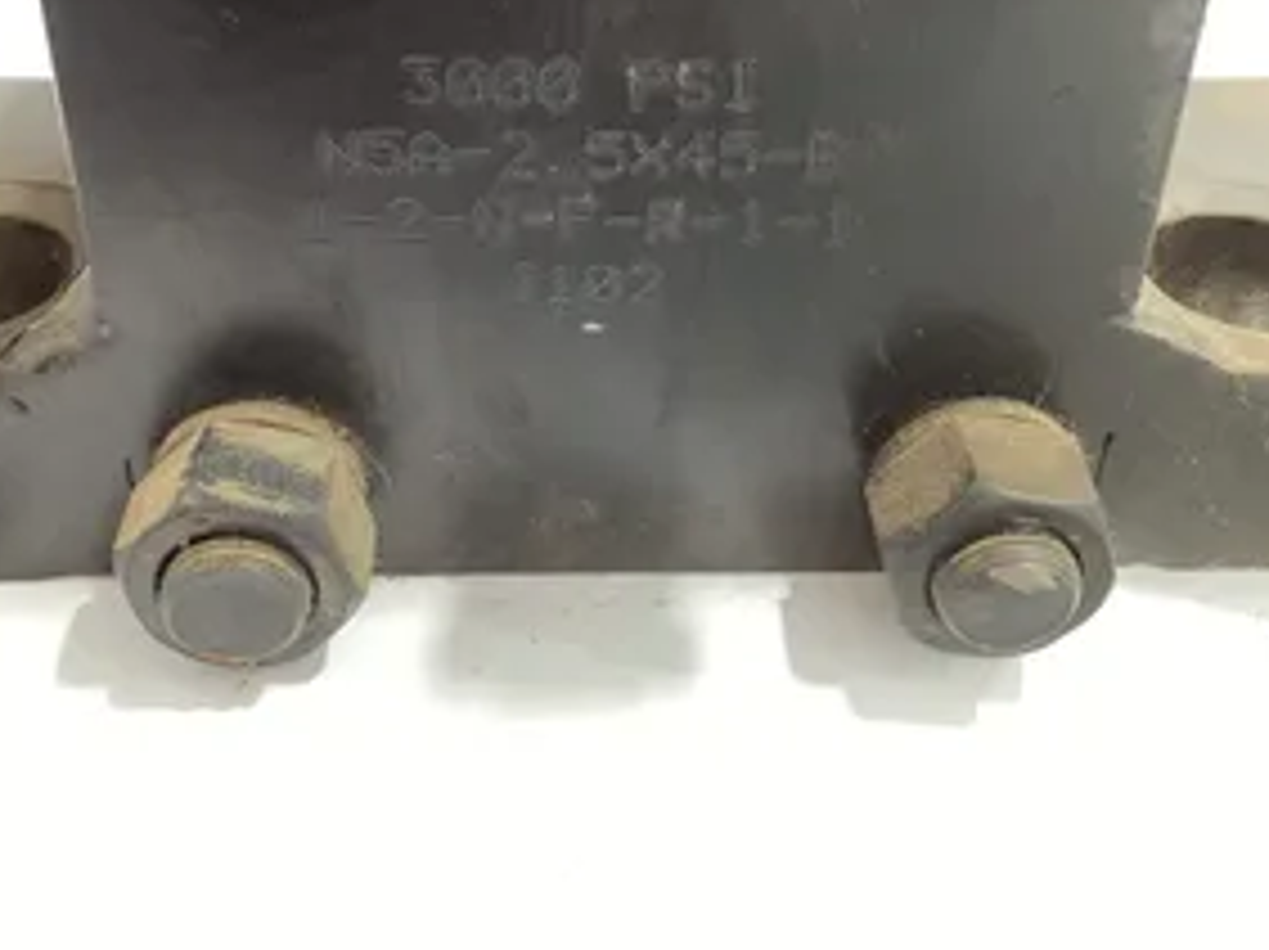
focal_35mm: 44
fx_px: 1612
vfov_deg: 32.4
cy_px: 284
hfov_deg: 43.0
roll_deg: +1.0
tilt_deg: -34.2
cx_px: 626
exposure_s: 1/20
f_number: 2.4
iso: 640
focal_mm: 3.3
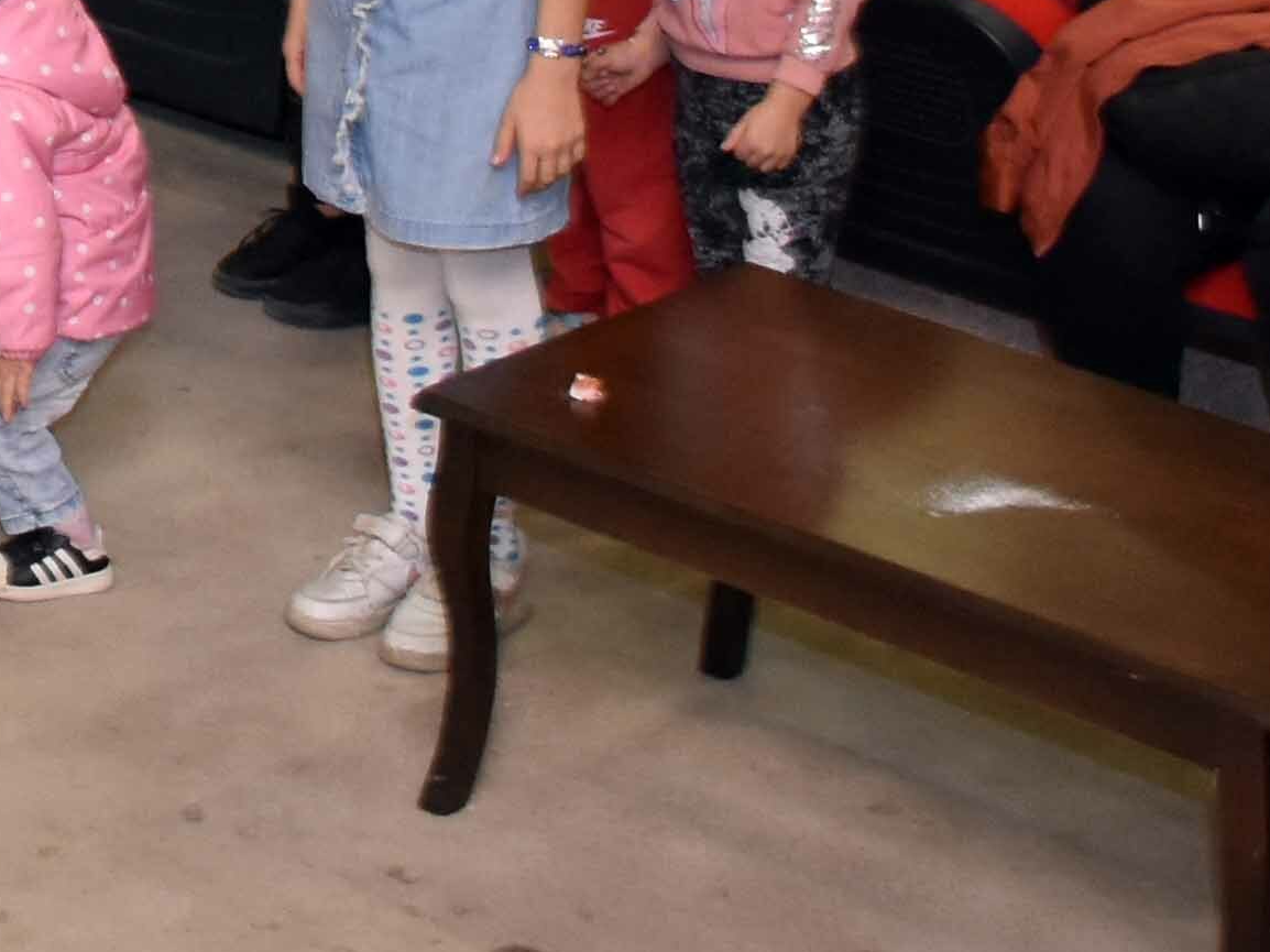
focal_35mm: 150
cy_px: -1084
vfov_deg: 9.2
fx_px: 5502
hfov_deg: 11.8
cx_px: -1293
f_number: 4
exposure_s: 1/60
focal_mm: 20
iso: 1100
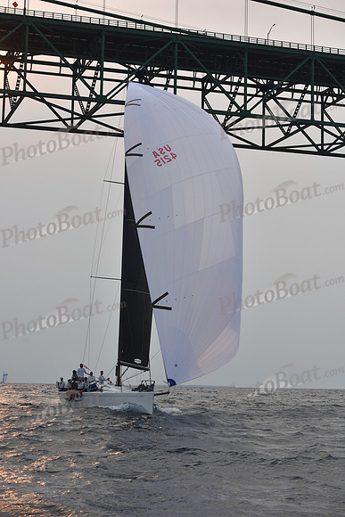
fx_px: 1006
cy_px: 258
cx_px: 172
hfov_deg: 19.5
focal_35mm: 70
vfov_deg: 28.8
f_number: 6.3
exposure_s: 1/1000
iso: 250
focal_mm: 70
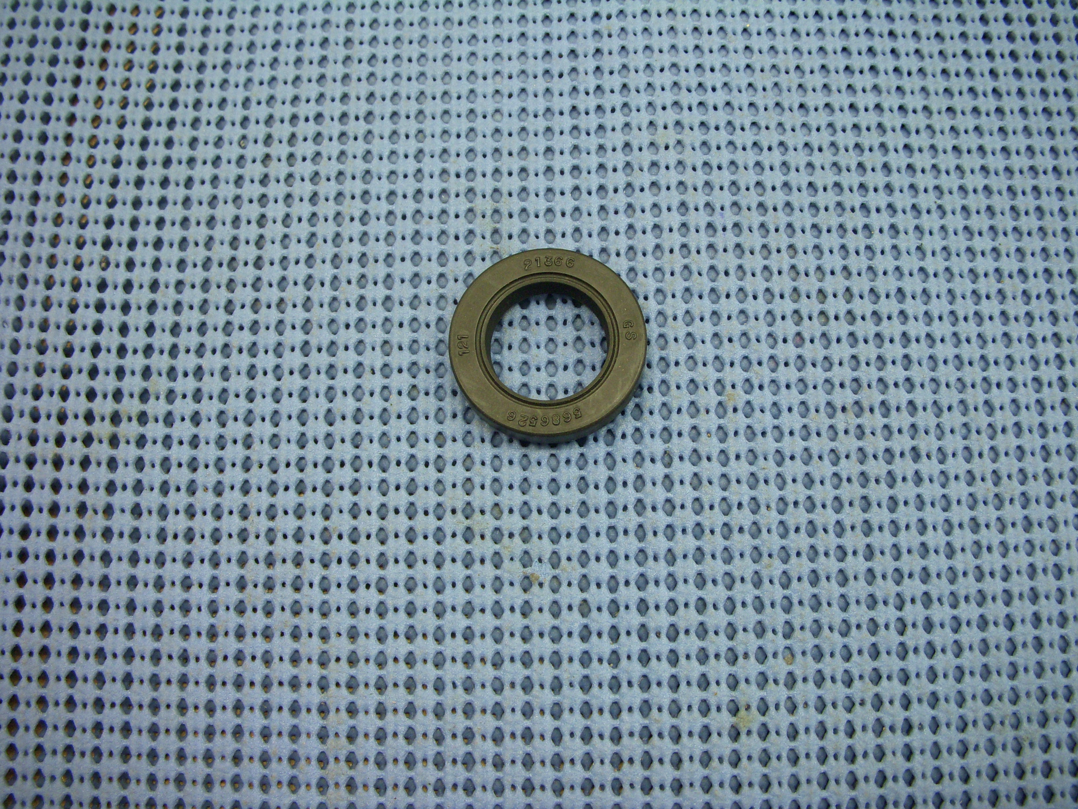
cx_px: 539
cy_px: 404
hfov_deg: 49.0
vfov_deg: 37.7
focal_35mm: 38
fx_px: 1183
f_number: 3.3
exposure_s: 1/25
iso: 200
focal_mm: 6.3
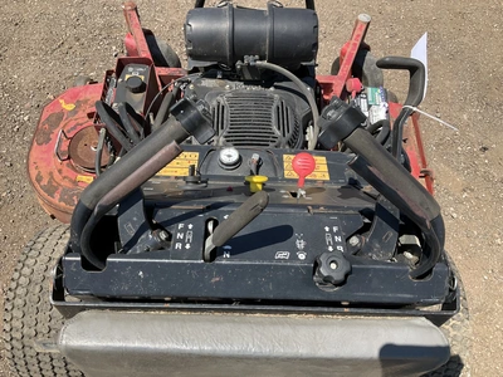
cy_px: 188
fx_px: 421
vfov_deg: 48.2
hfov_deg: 61.7
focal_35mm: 29
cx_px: 252
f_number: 1.8
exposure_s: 1/978
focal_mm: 3
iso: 25
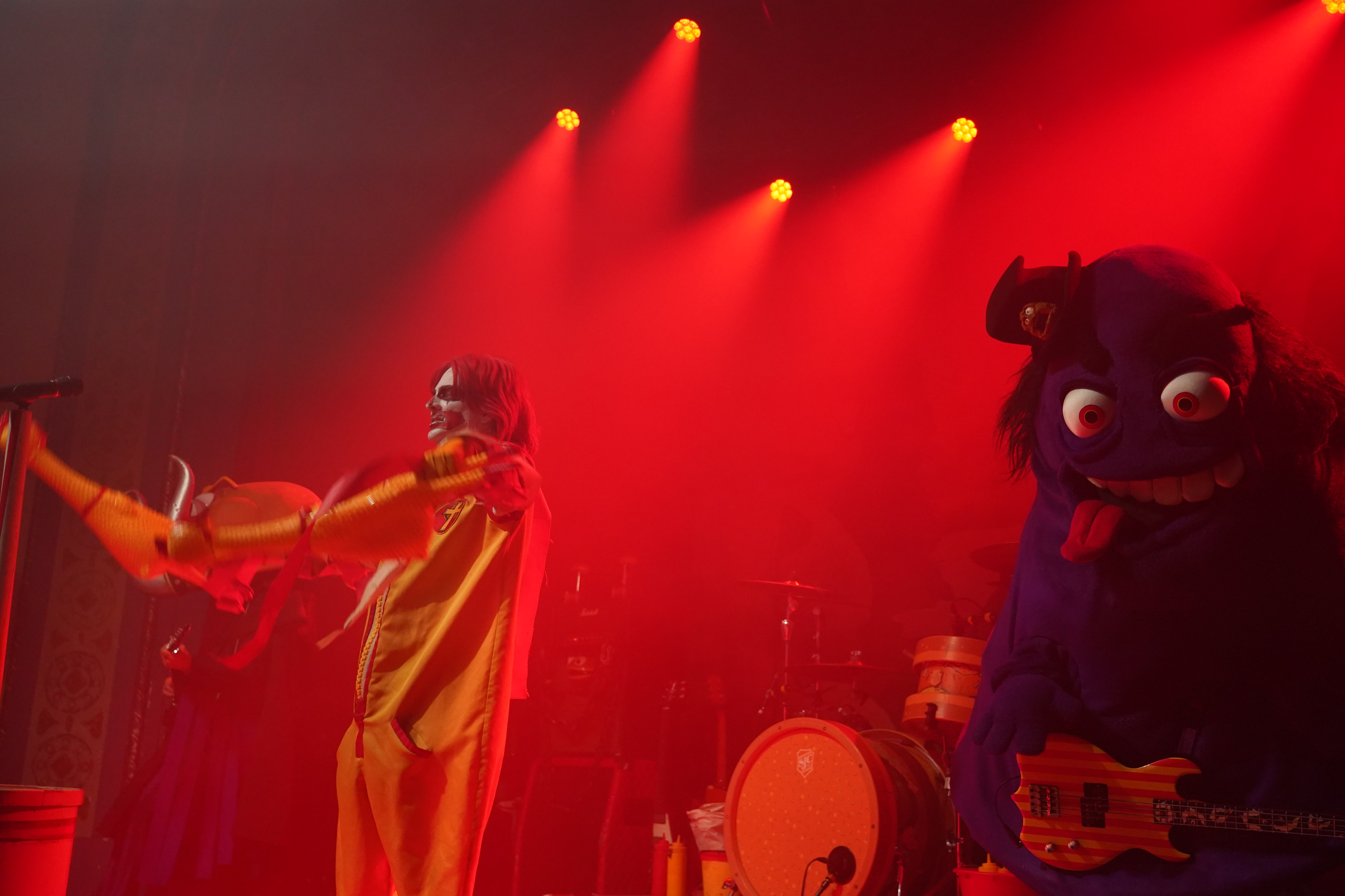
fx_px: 1457
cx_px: 672
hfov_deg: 49.6
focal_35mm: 39
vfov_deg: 34.2
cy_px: 448
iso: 4000
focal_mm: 39
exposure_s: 1/160
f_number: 4
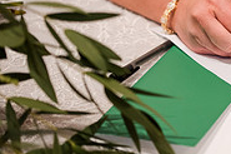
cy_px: 57
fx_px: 705
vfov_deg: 12.4
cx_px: 270
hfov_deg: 17.8
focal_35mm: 110
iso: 1250
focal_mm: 35
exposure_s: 1/250
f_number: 2.2
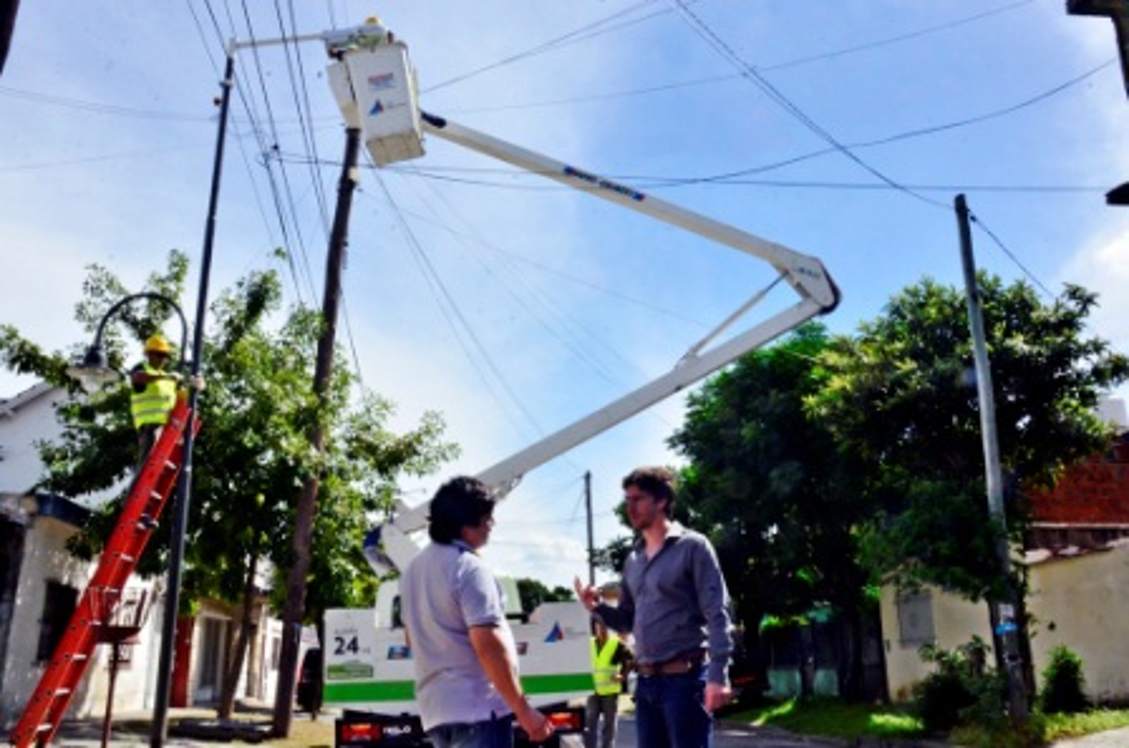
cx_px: 564
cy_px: 374
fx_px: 939
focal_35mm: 30
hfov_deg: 62.0
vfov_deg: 43.5
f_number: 22
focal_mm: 20
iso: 1250
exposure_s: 1/320
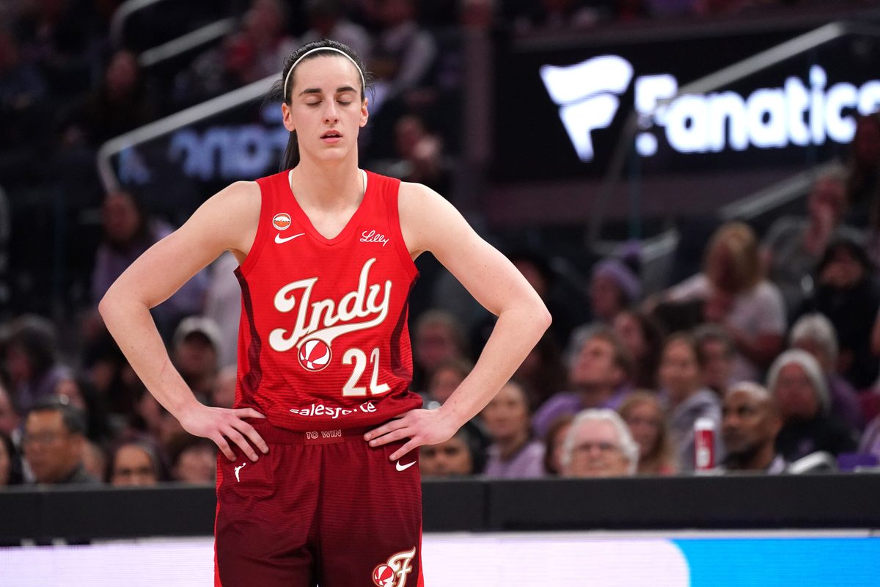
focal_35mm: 300
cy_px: 294
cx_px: 440
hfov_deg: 6.9
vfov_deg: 4.6
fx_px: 7333
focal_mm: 300
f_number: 5.6
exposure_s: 1/1600
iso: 8000
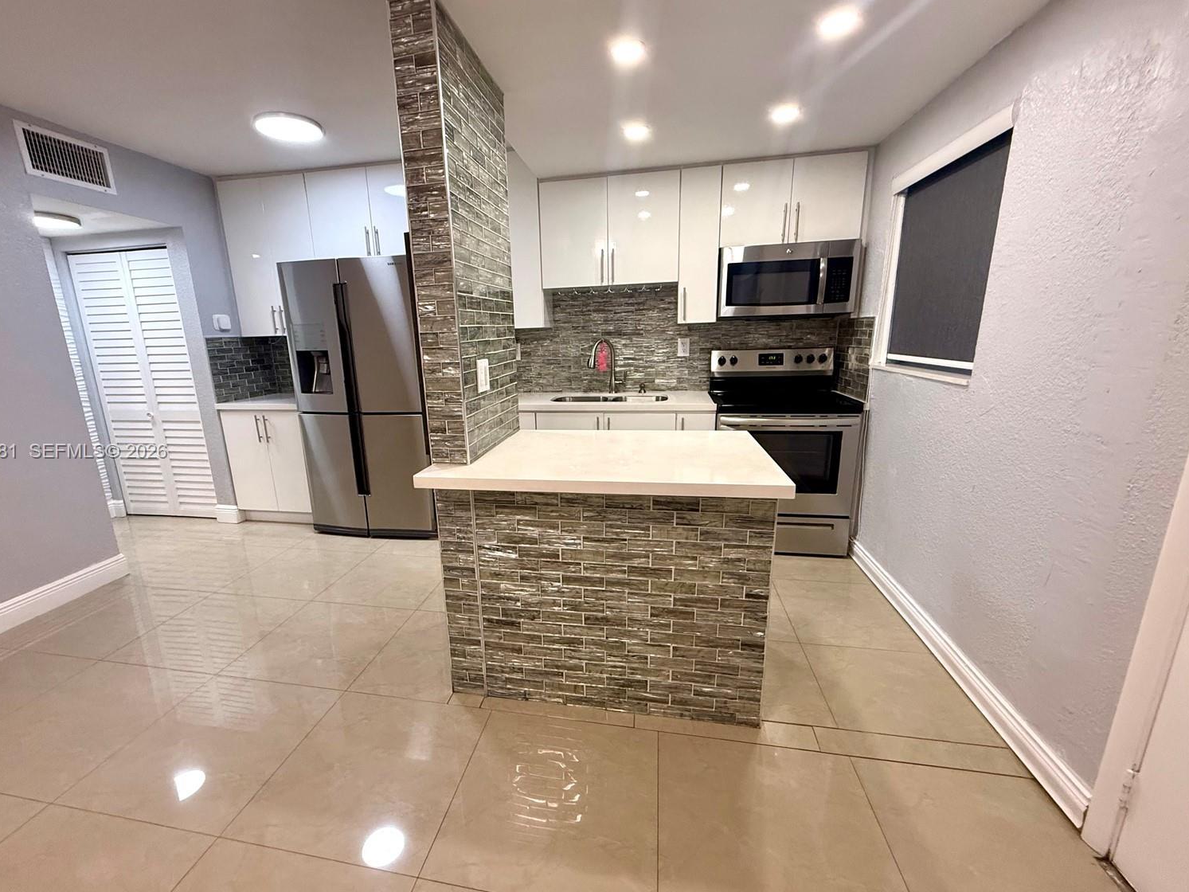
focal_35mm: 15
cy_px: 452
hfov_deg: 98.0
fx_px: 515
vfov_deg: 81.7
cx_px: 556
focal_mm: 2.22
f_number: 2.2
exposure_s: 1/120
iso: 320
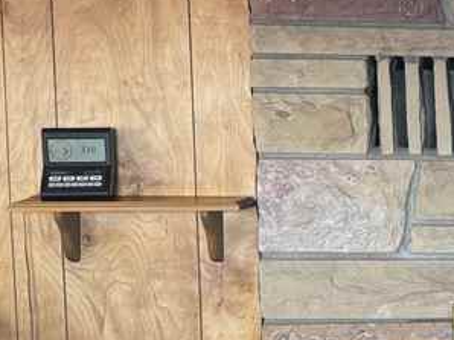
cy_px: 233
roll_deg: -0.3
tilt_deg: -6.3
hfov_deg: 17.1
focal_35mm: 103
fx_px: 1350
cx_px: 704
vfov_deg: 14.3
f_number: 1.78
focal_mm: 6.76
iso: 250
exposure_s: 1/60
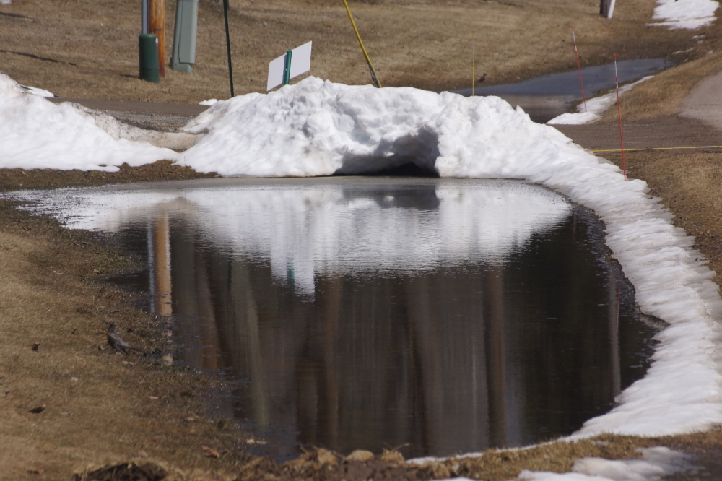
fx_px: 5413
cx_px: 361
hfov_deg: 7.6
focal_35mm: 270
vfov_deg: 5.1
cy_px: 240
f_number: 11
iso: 400
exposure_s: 1/400
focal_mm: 180
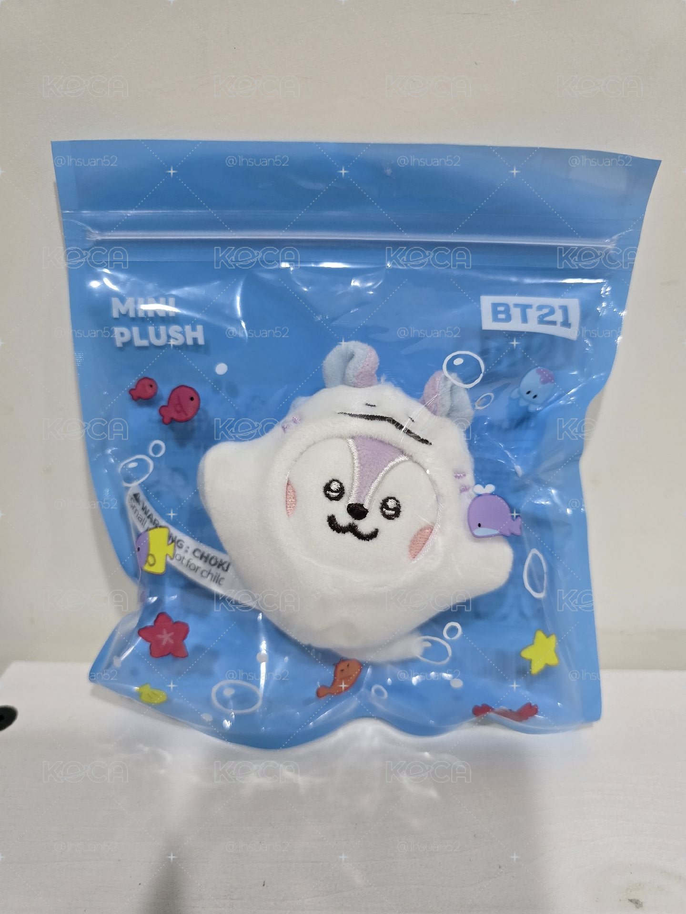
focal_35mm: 23
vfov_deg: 73.9
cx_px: 343
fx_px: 608
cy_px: 457
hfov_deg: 58.9
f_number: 1.7
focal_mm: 6.3
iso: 640
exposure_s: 1/120
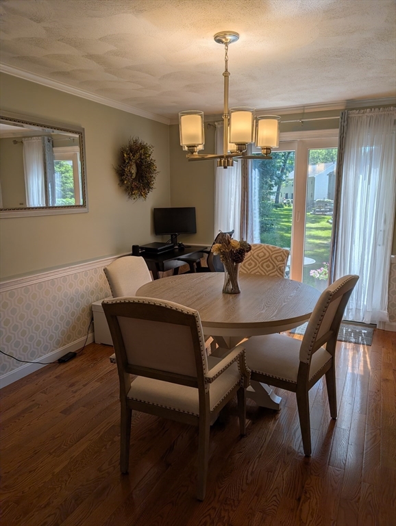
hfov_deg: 56.9
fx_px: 365
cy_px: 263
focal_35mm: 24
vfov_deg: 71.5
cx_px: 198
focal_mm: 6.9
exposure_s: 1/2119
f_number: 1.68
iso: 23
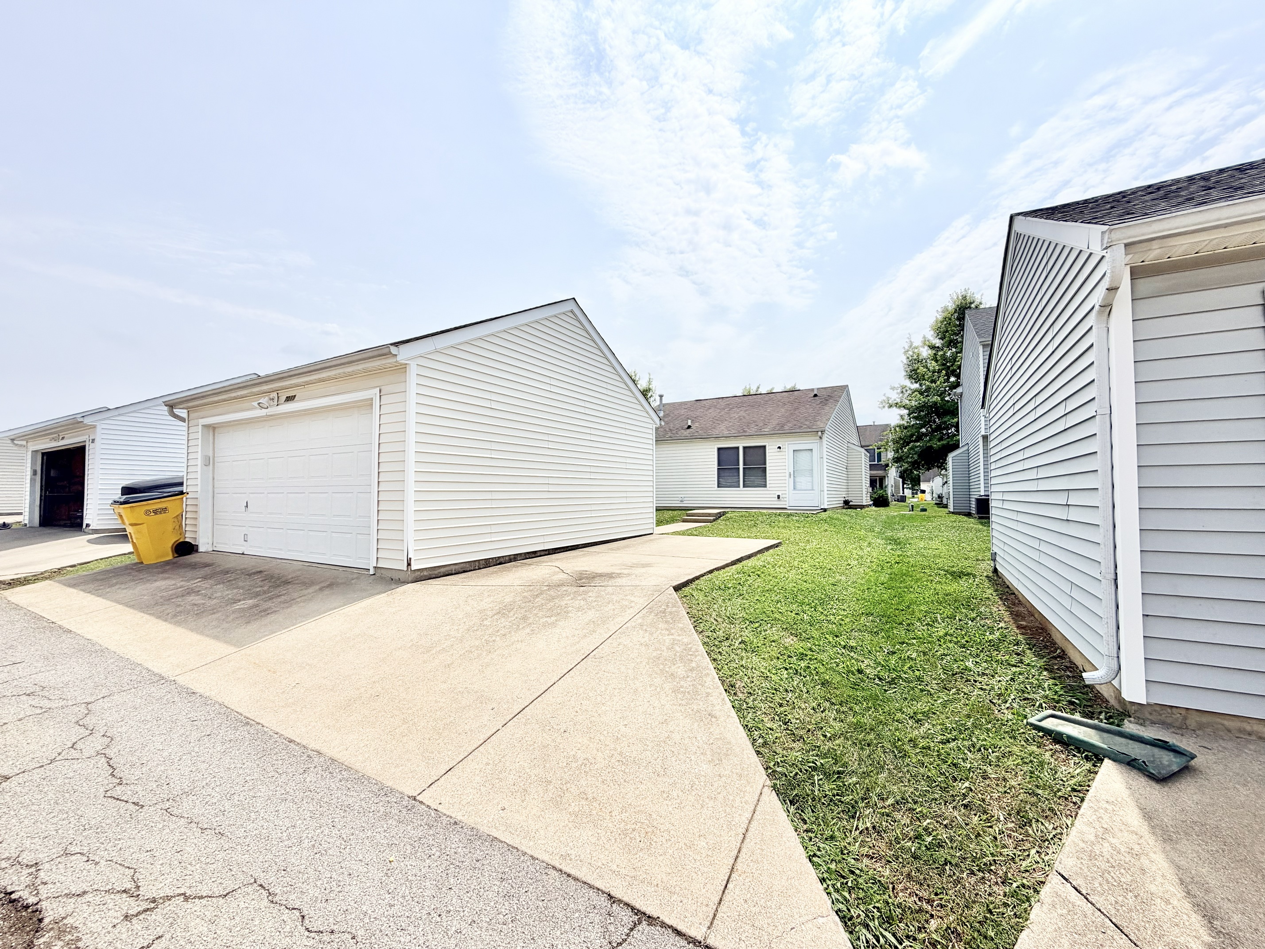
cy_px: 474
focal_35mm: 14
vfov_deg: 85.7
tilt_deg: +1.0
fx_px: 512
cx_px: 632
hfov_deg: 102.1
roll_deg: +0.5
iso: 20
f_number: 2.2
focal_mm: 2.22
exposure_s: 1/1961
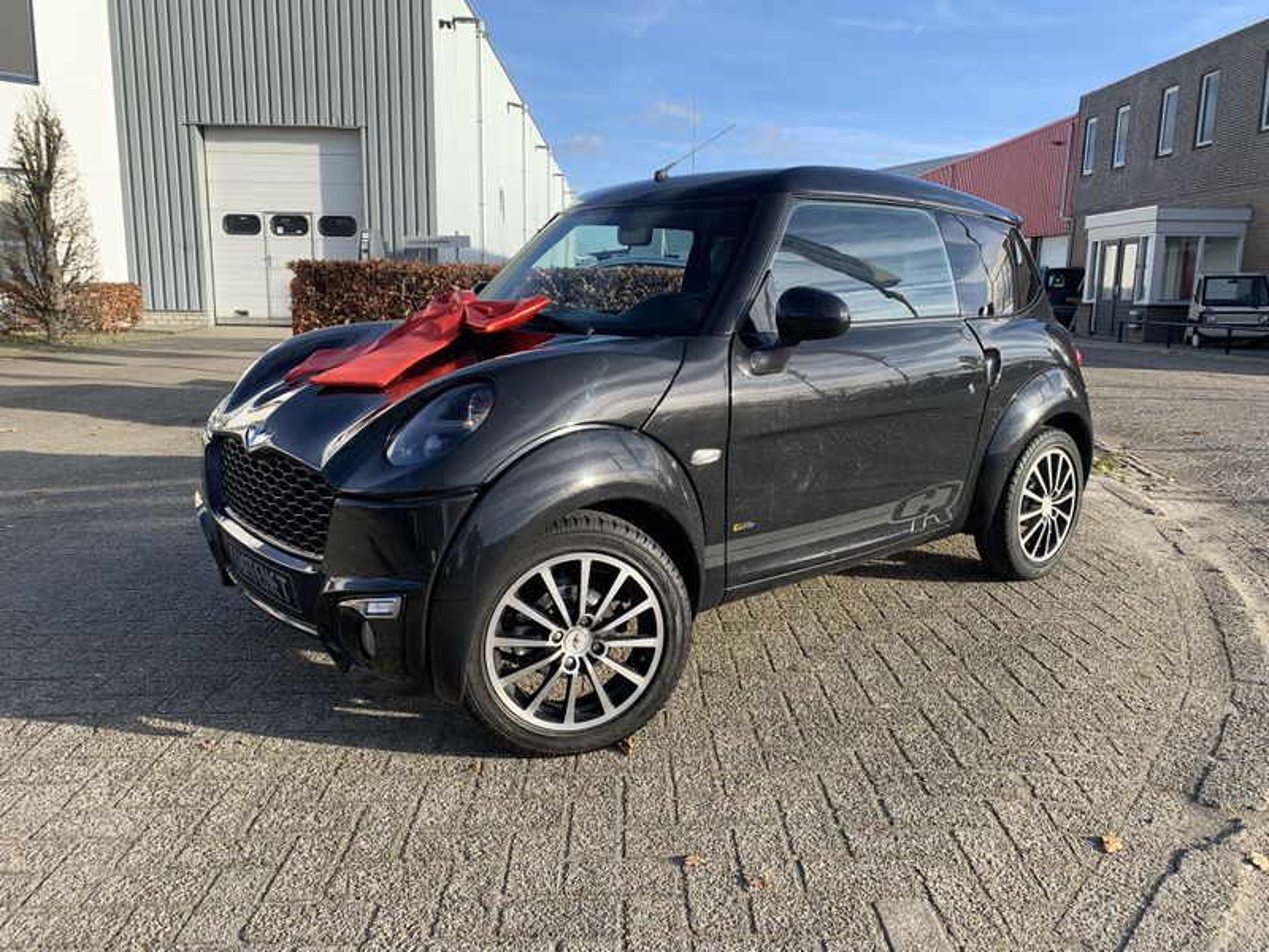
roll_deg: -0.6
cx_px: 634
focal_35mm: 26
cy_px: 476
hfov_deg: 67.3
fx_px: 953
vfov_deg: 53.1
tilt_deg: -9.5
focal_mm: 4.25
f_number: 1.8
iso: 25
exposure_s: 1/928
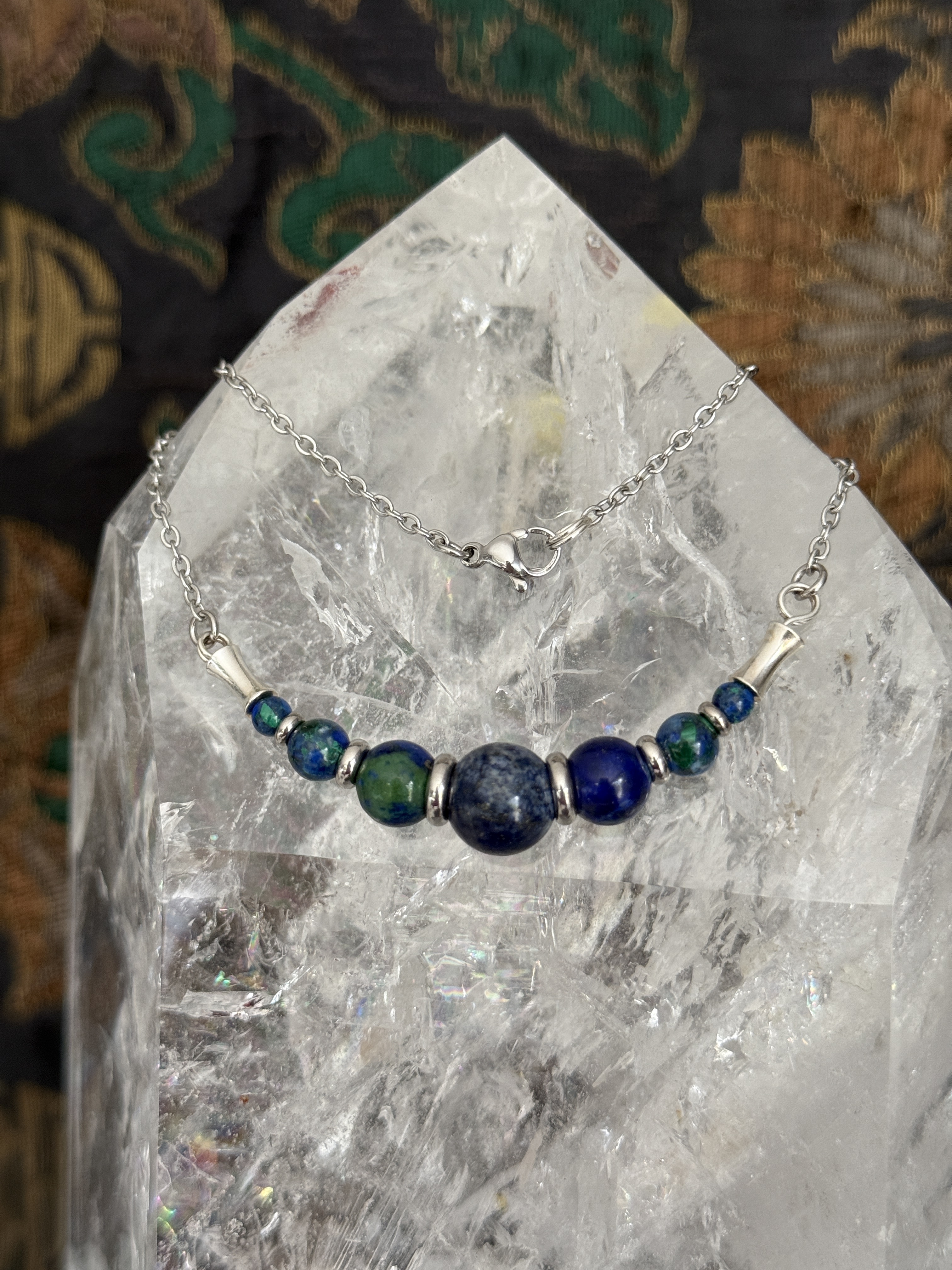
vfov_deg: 39.7
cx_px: 476
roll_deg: -1.1
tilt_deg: -8.6
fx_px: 1760
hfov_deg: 30.3
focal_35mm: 48
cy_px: 635
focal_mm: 6.76
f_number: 1.78
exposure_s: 1/60
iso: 250
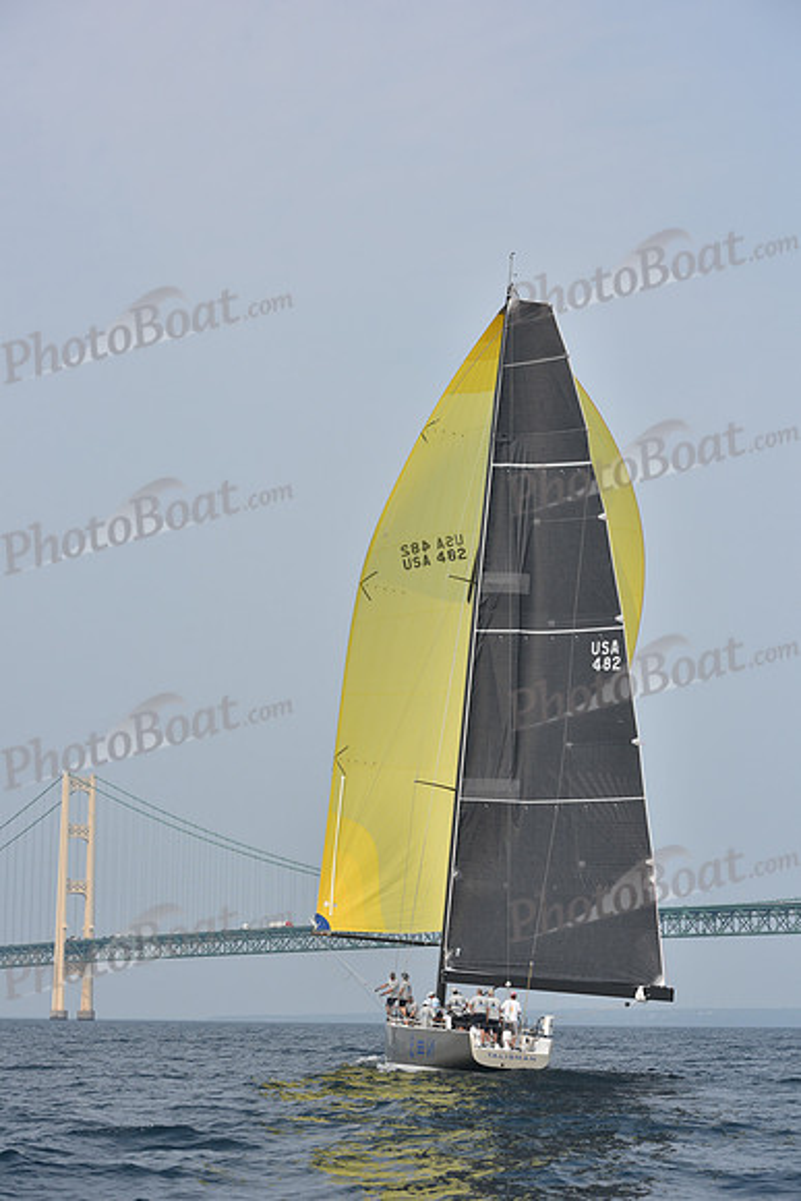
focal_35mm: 70
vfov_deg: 28.8
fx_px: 2335
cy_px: 600
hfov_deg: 19.5
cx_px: 400
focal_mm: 70
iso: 250
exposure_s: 1/1250
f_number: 8
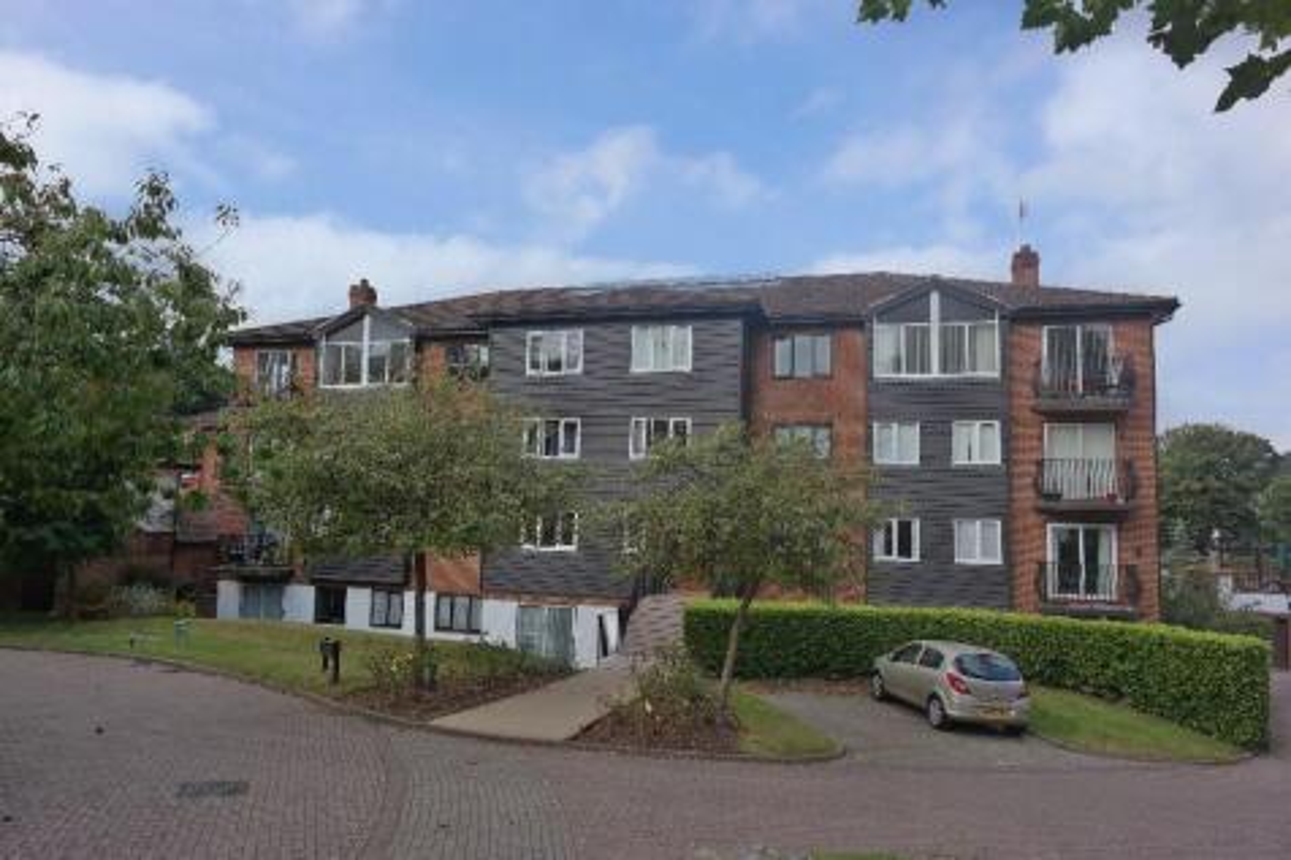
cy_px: 430
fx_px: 860
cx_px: 646
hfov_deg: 73.8
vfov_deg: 53.1
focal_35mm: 24
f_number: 5
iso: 100
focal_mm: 16
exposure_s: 1/180
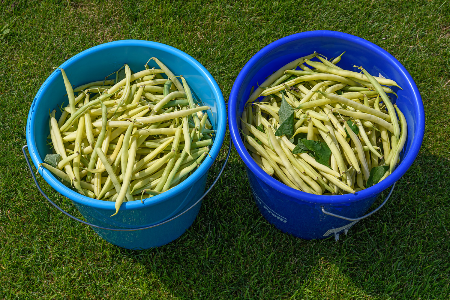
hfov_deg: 29.9
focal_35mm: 68
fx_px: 844
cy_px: 150
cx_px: 225
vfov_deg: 20.2
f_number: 9
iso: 200
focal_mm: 45
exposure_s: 1/800
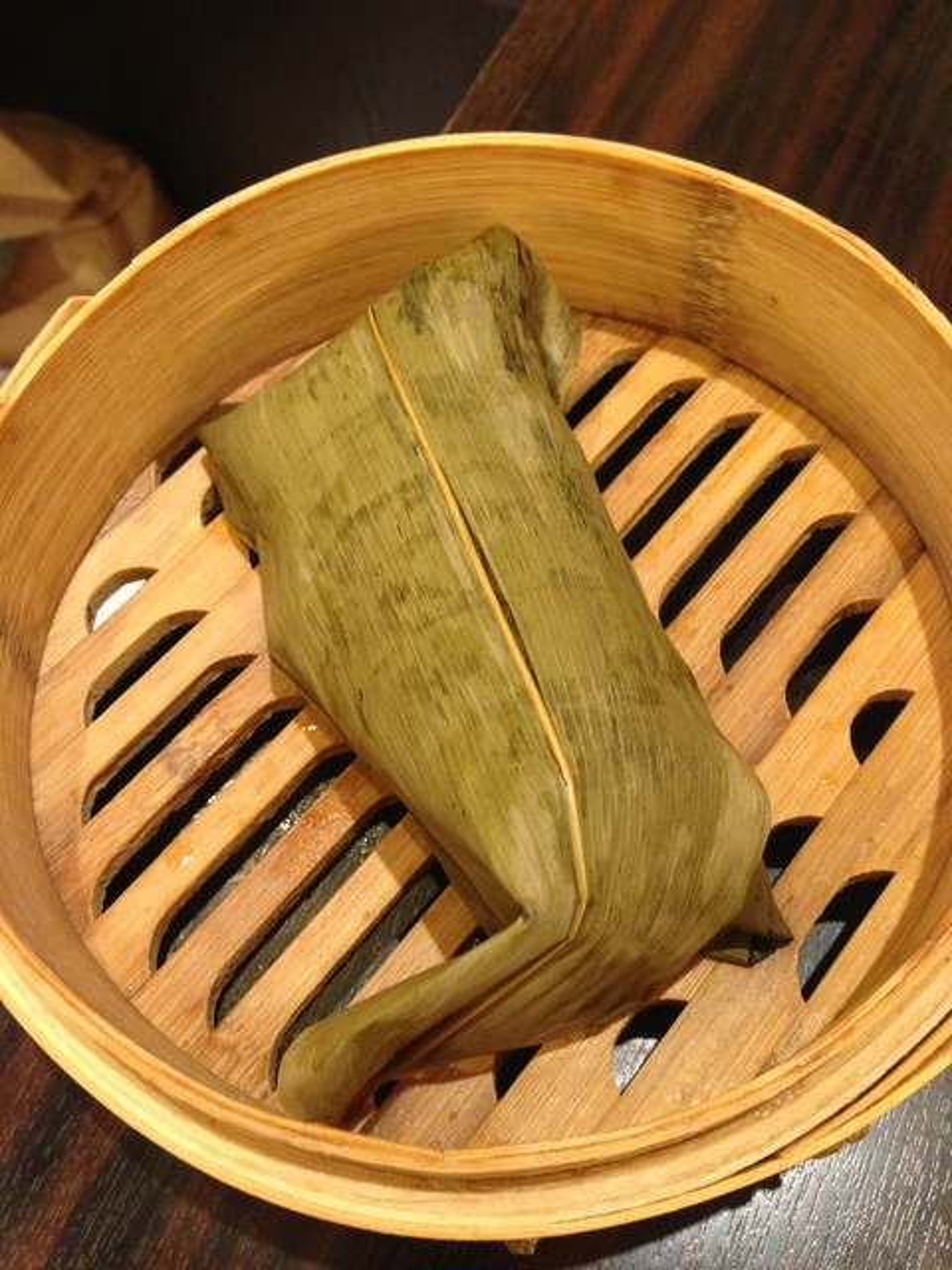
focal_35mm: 33
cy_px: 635
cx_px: 476
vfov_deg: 55.4
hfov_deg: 42.9
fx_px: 1210
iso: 200
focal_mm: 4.13
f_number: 2.4
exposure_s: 1/20
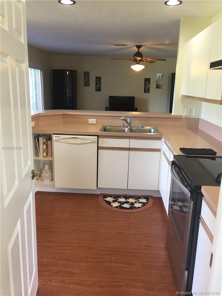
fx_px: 248
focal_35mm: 29
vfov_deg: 61.7
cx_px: 111
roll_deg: -1.8
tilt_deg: -13.2
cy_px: 148
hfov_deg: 48.2
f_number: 2.2
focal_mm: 4.15
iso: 100
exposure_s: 1/30
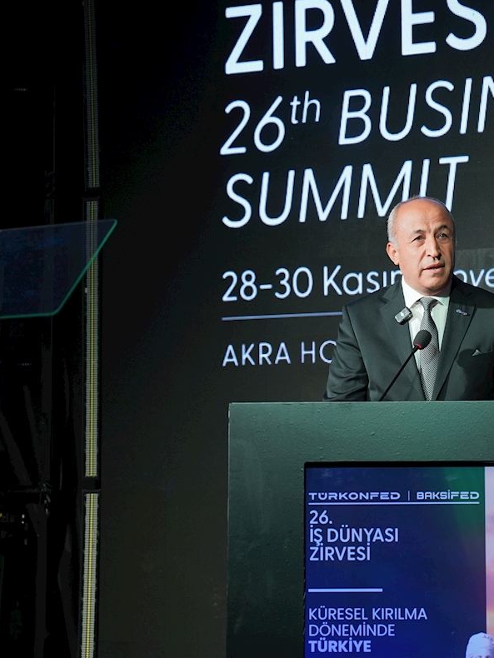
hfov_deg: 15.8
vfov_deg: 21.1
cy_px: 331
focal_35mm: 93
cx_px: 411
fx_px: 1769
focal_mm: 63.7
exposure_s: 1/160
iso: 320
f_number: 2.8
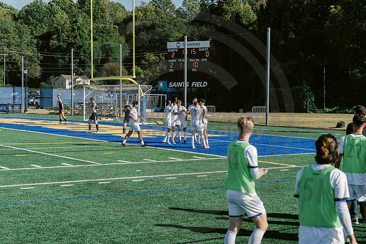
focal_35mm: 70
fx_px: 712
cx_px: 183
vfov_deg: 19.5
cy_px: 122
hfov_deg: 28.8
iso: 640
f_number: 5.6
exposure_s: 1/2500
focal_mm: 70
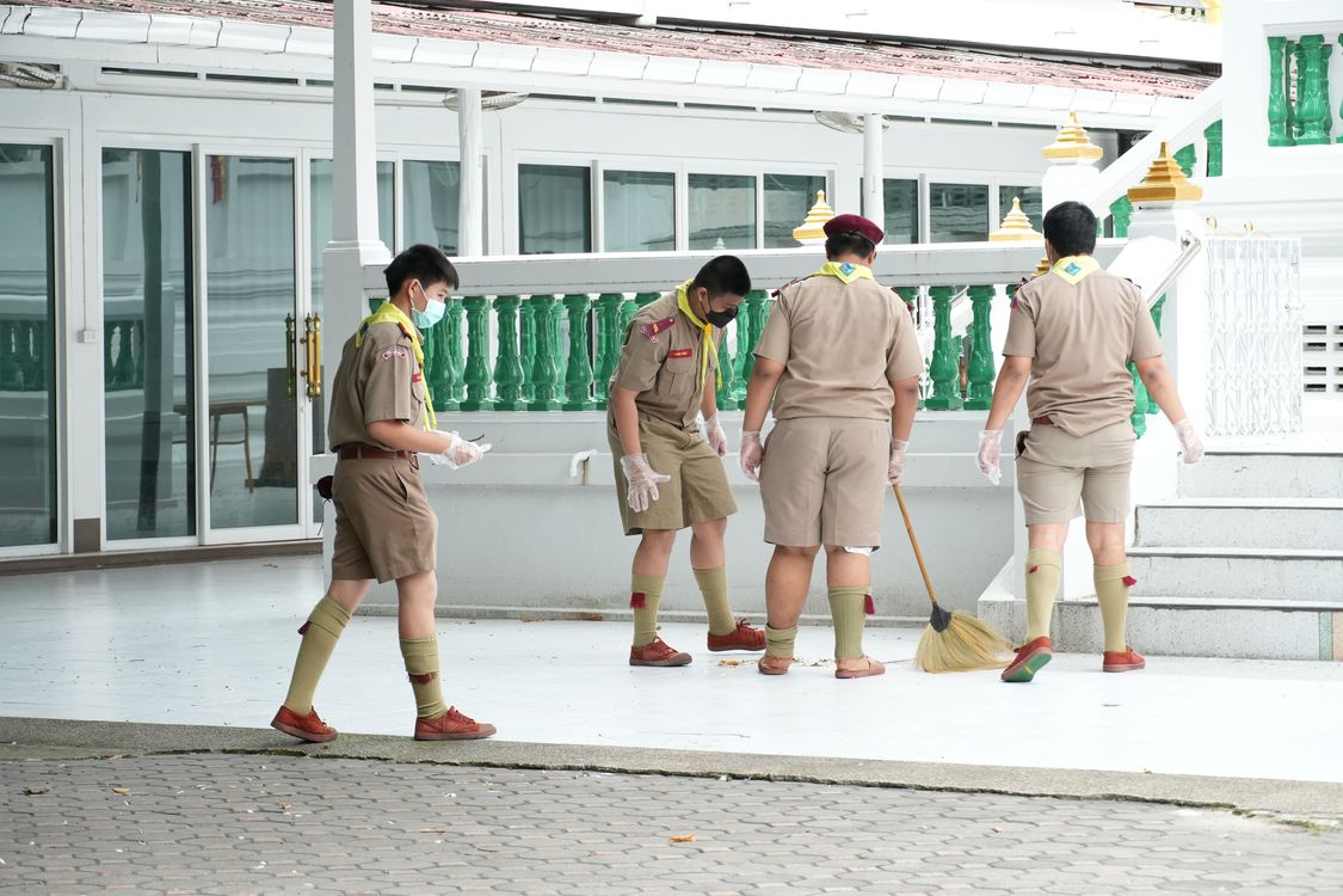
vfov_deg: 11.7
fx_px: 4364
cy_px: 448
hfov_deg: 17.5
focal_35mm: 117
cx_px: 672
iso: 2000
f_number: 5.6
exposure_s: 1/1000
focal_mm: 78
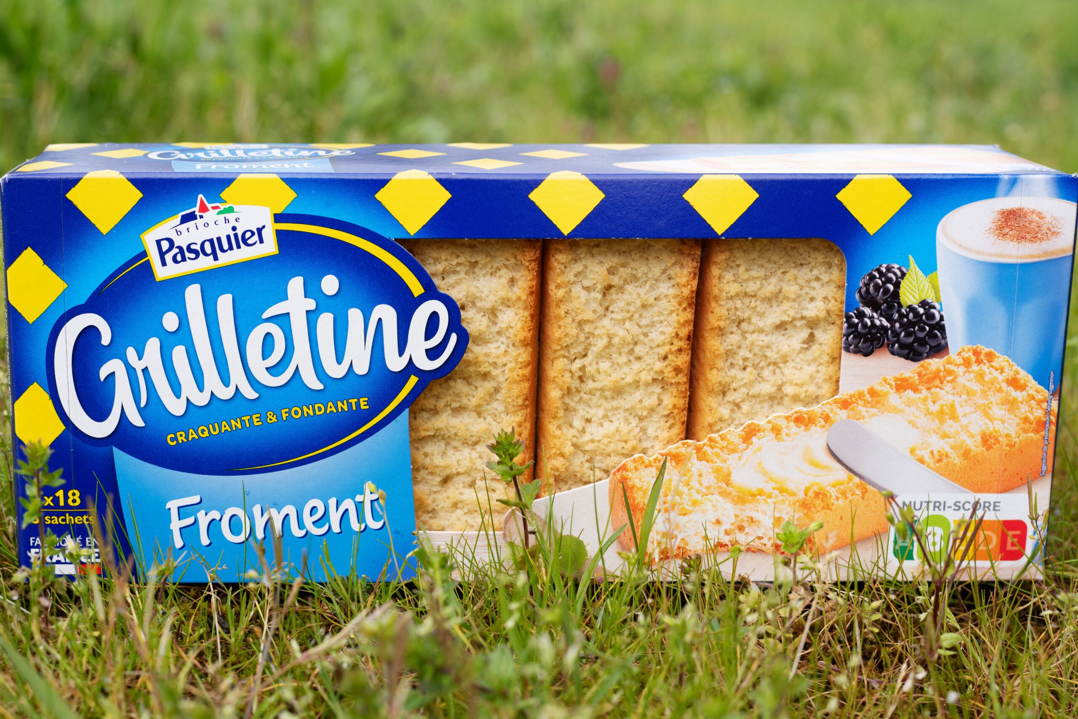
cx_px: 539
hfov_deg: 39.6
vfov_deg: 27.0
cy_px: 360
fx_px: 1498
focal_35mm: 50
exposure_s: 1/200
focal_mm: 50
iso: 125
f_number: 8
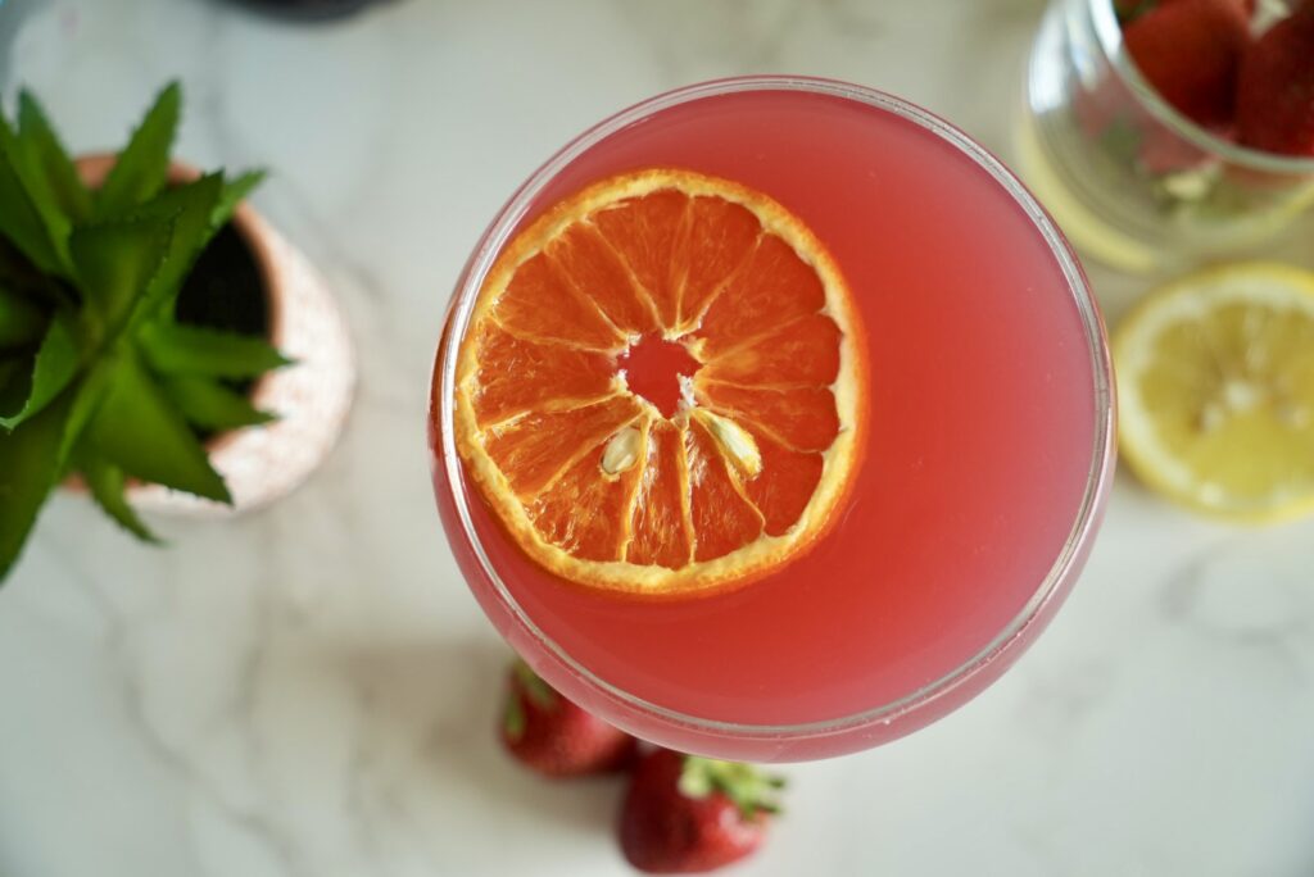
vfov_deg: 31.2
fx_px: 1572
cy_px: 438
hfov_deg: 45.4
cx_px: 657
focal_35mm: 43
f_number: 3.5
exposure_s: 1/100
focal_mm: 28.7
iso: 640
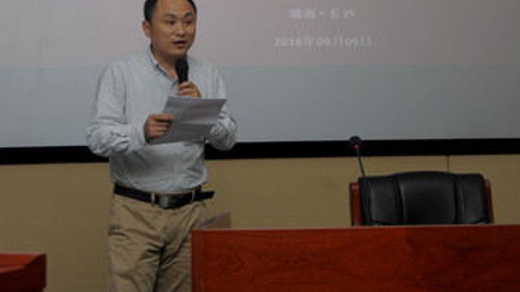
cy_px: 40
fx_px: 1200
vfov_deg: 13.8
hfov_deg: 24.5
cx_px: 282
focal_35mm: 87
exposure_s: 1/80
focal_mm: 45
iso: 500
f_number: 4.5
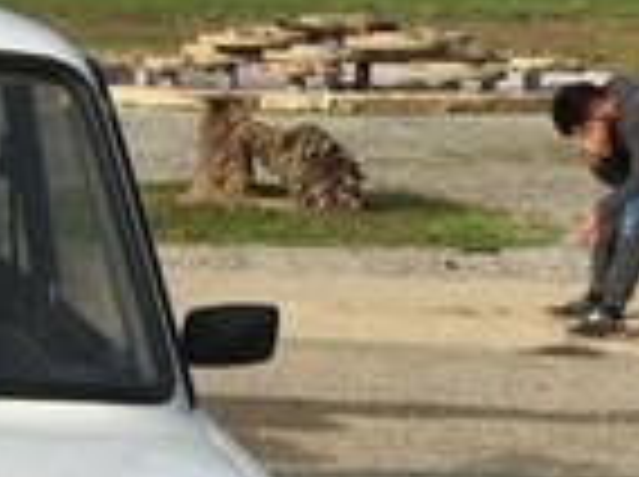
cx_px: -266
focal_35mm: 135
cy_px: 803
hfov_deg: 13.9
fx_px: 2488
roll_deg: -1.1
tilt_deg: -18.0
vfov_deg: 10.4
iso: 32
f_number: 2.2
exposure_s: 1/3049
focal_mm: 4.15
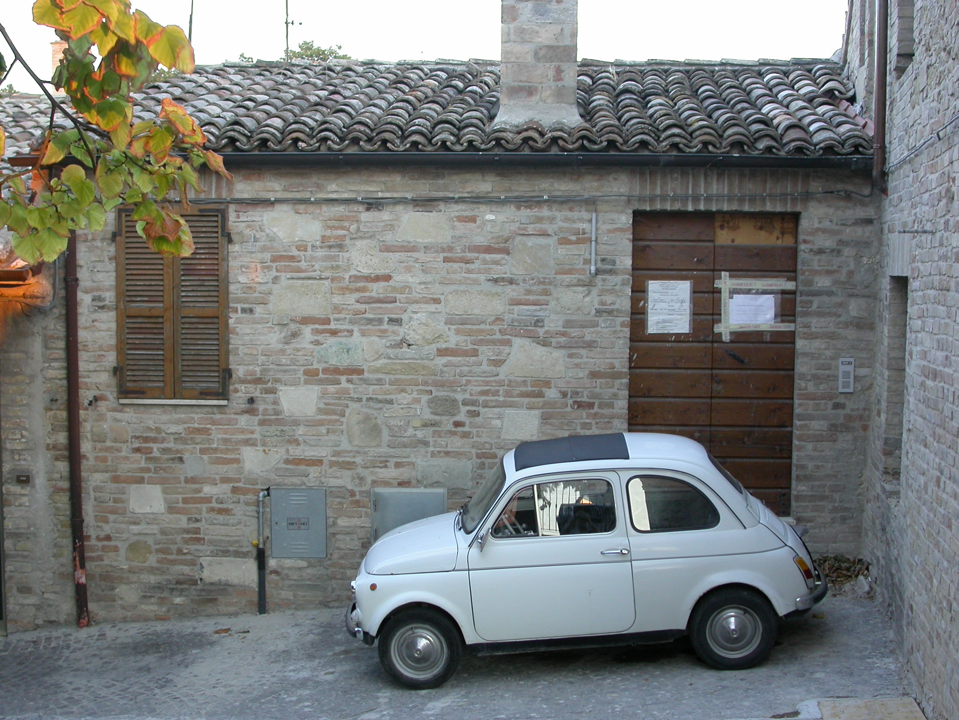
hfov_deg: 38.2
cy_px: 360
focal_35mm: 50
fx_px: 1385
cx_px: 480
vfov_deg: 29.1
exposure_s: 1/65.4
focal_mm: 10.4
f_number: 2.9
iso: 100
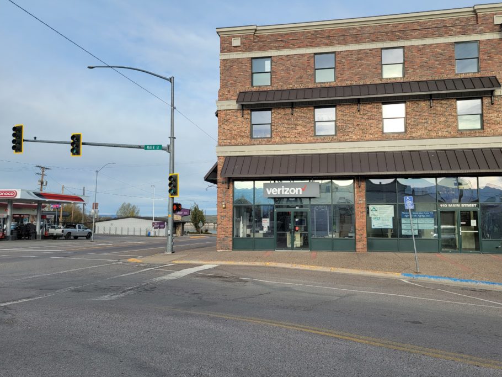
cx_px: 278
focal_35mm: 27
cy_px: 185
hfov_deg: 65.1
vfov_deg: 51.4
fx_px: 392
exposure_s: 1/479
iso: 16
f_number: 1.8
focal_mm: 6.7
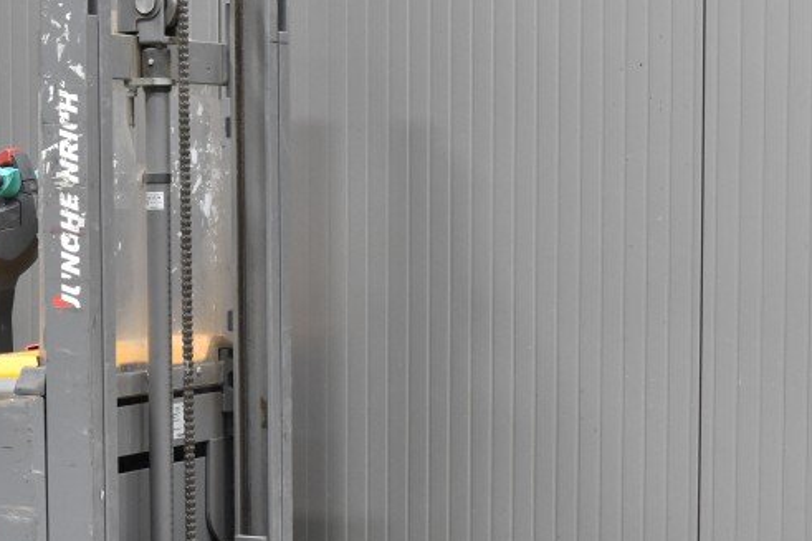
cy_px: 364
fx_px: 2480
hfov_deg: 18.5
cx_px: 258
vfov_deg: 12.4
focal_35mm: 110
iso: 1250
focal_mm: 30
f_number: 5.6
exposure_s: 1/30
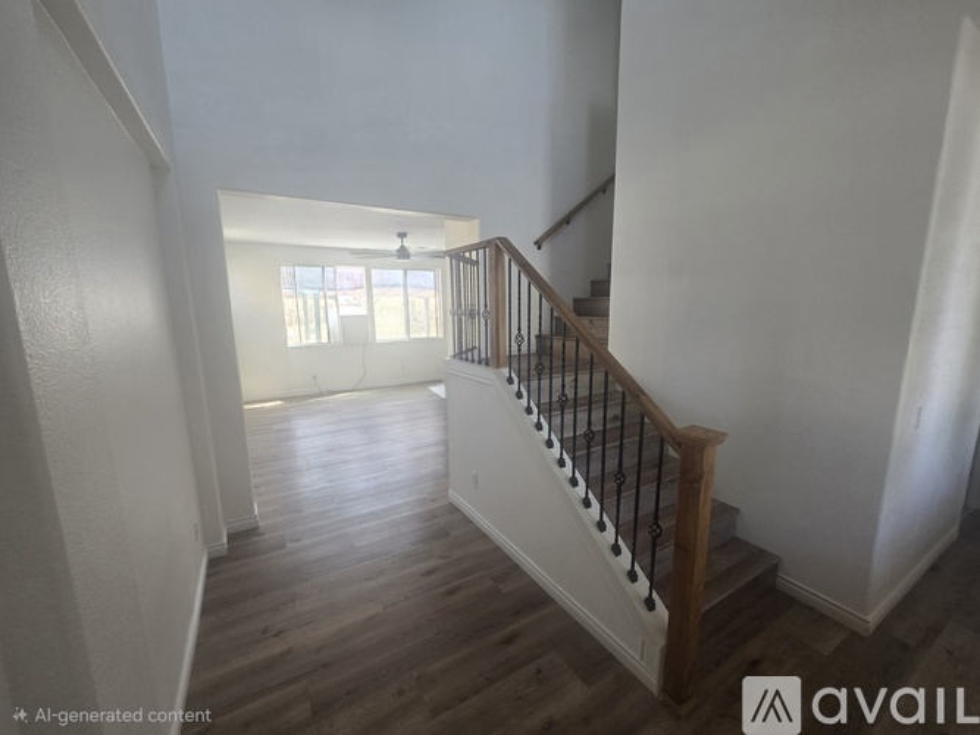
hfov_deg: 106.2
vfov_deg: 89.9
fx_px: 368
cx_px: 490
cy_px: 368
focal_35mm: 13
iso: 50
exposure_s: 1/60.2
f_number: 2.2
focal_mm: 2.2
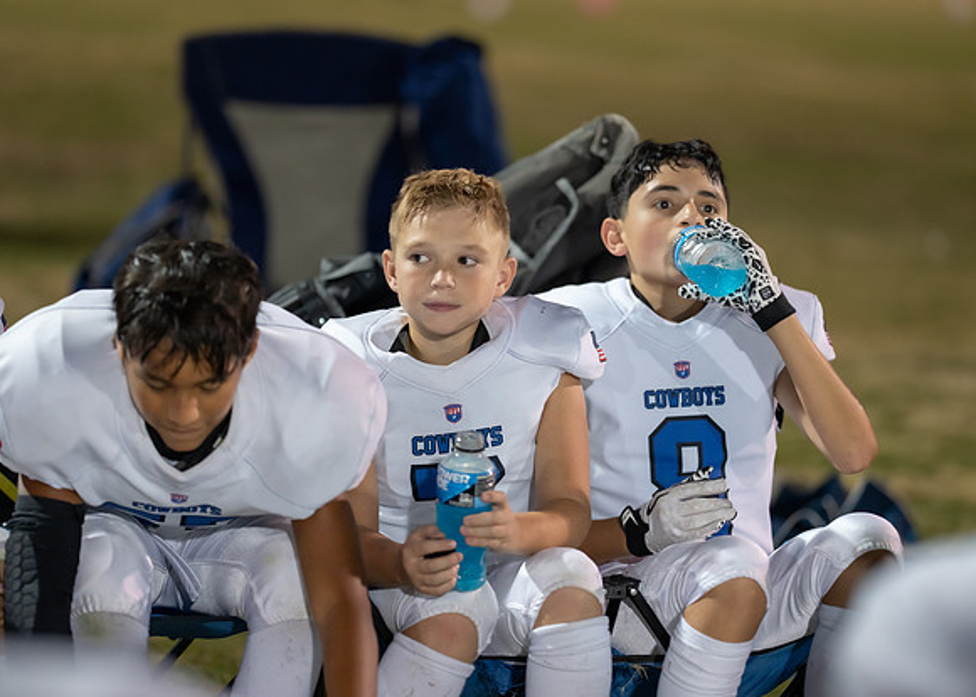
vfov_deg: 9.5
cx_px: 514
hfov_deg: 13.2
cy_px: 324
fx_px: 4211
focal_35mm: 152
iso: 1600
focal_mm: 135
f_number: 1.8
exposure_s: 1/400
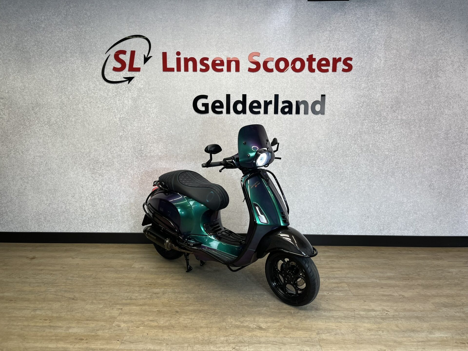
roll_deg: -0.3
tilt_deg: -9.8
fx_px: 352
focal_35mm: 26
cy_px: 176
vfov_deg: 53.1
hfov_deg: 67.3
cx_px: 234
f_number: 1.6
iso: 40
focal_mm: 5.1
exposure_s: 1/180
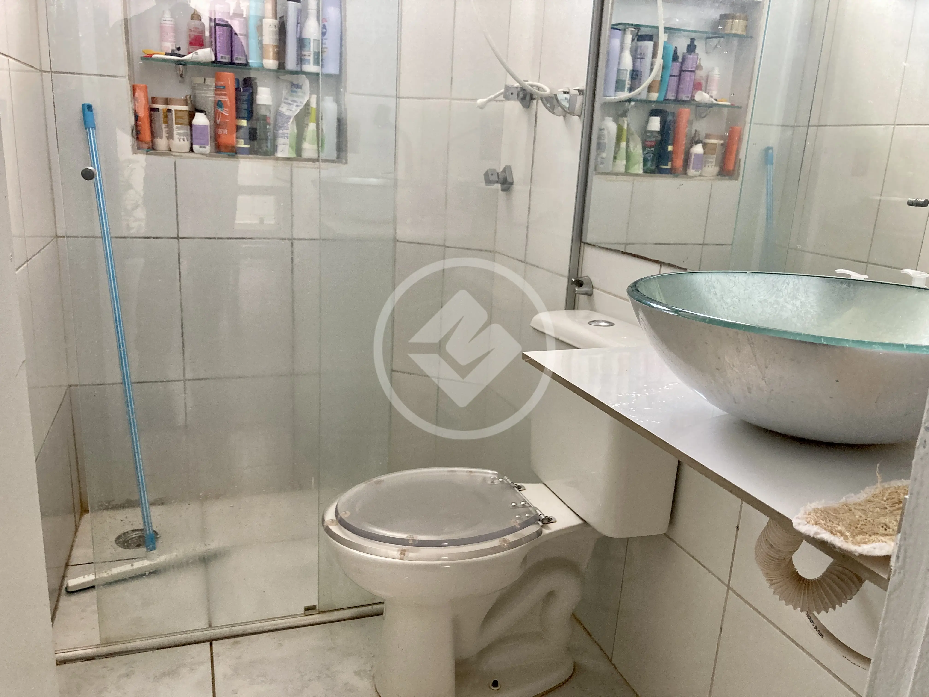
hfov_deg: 63.4
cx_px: 464
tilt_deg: -14.5
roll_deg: -3.4
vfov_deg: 49.7
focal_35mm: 28
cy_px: 348
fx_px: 751
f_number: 1.8
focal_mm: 3.99
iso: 160
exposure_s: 1/60
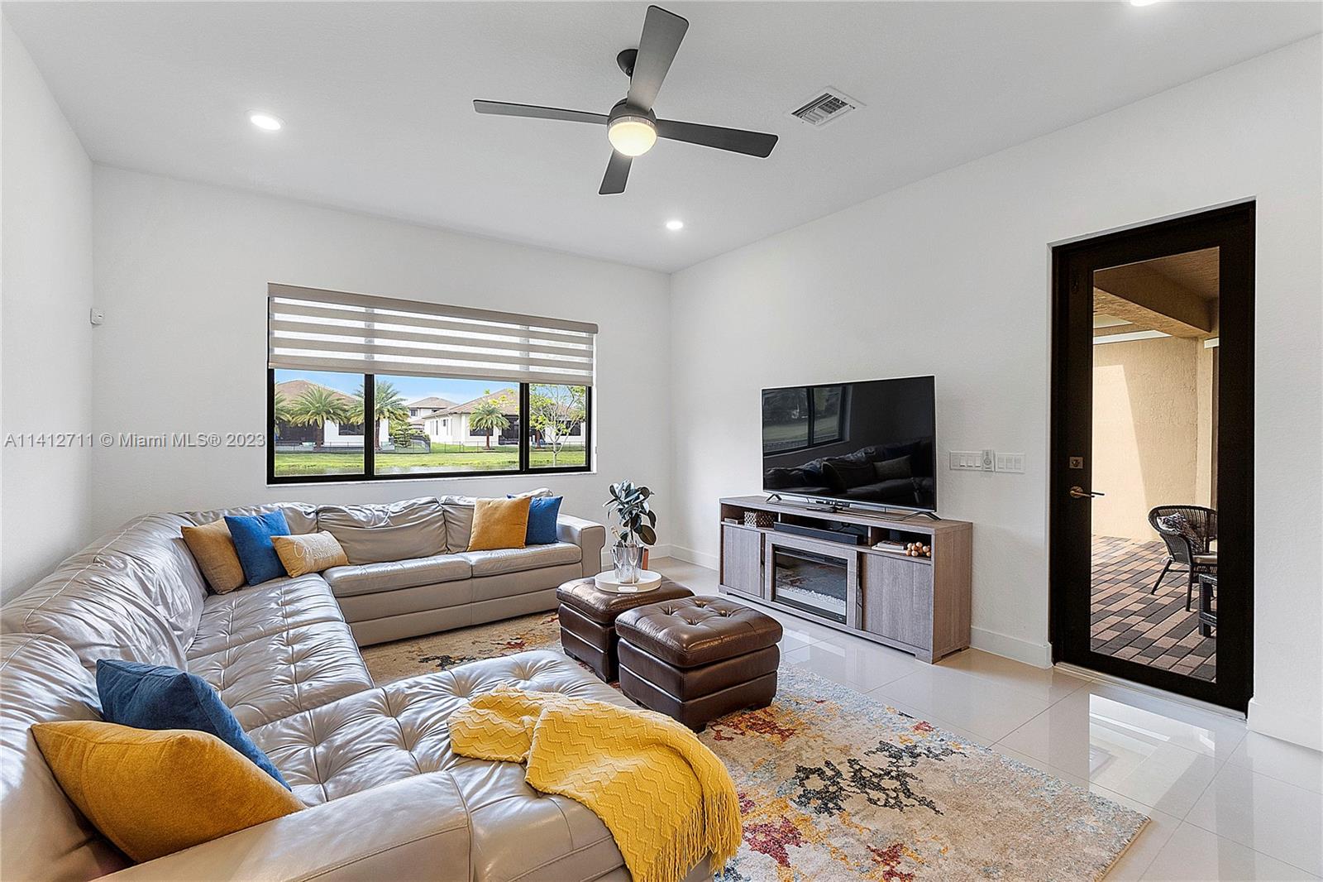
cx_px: 662
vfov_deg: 77.3
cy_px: 441
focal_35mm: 15
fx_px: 551
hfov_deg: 100.4
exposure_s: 1/13
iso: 250
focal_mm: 10
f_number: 9
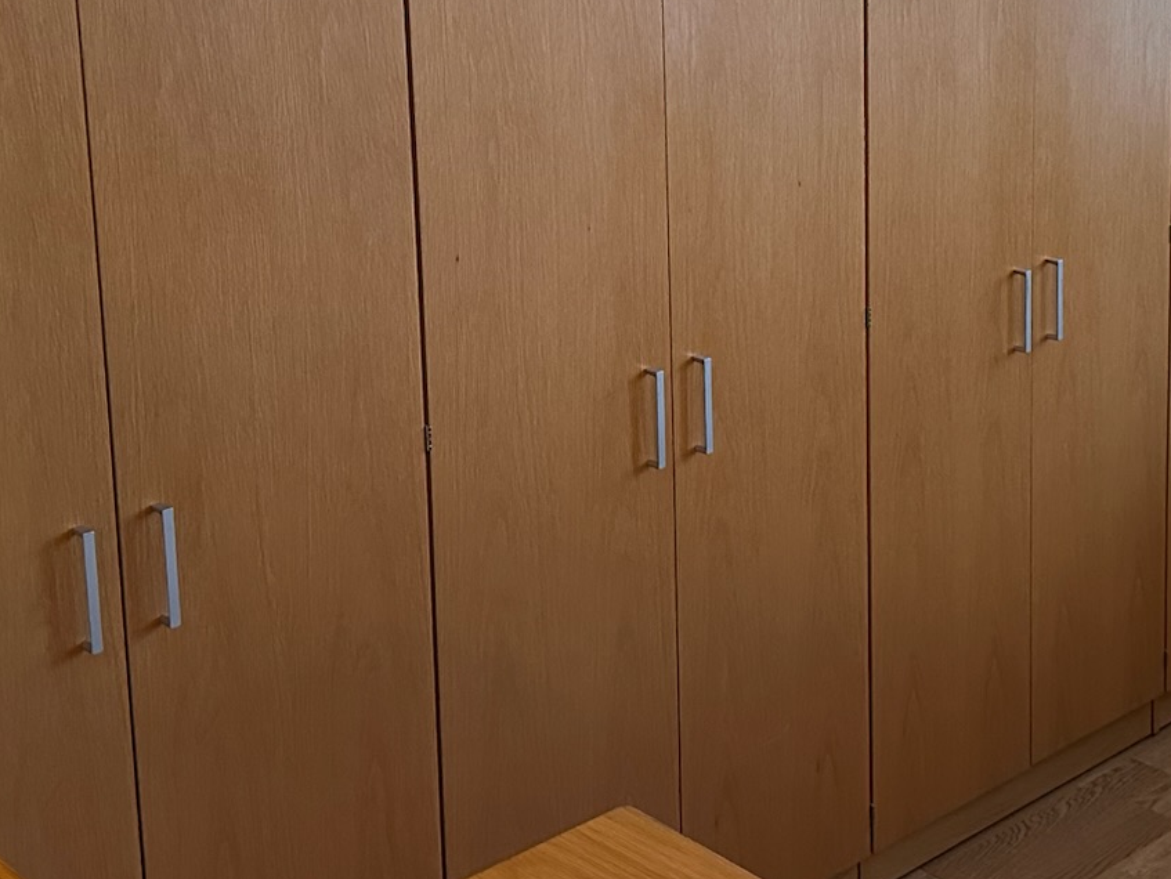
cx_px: 814
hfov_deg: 32.8
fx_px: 1963
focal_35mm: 58
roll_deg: +0.3
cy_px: 158
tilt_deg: -10.8
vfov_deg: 24.8
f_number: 1.78
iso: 640
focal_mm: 6.86
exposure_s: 1/50
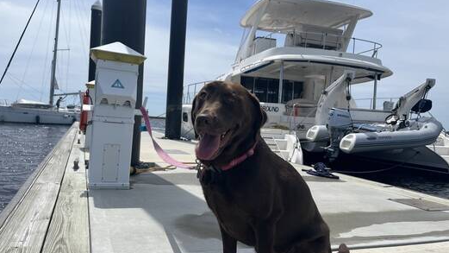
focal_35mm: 29
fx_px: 345
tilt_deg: -1.2
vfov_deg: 40.2
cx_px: 227
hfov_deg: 66.1
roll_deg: -2.8
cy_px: 128
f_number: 1.6
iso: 50
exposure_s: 1/6897
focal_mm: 5.1
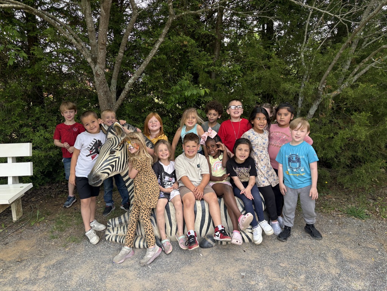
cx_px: 194
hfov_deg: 67.3
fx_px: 291
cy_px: 146
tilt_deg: -9.8
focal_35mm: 26
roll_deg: +1.2
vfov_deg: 53.1
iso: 40
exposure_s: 1/241
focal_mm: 5.96
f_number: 1.6
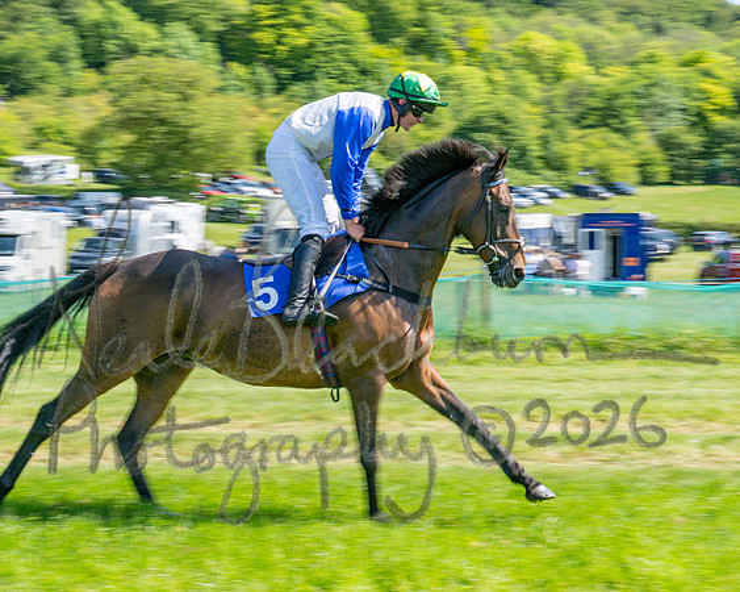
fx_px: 1726
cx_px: 314
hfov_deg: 24.2
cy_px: 296
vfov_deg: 19.4
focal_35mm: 79
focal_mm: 70
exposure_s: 1/160
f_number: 18
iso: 200
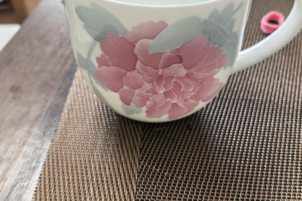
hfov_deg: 51.9
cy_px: 101
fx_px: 310
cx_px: 148
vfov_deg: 35.9
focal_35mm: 37
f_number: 2
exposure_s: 1/106
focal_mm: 5.75
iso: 50
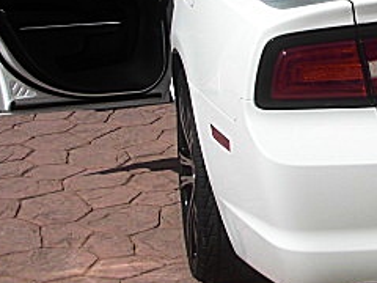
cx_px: 404
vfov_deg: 15.2
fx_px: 1046
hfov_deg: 19.6
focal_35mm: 96
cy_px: 27
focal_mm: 6.3
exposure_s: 1/250
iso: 50
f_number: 7.9
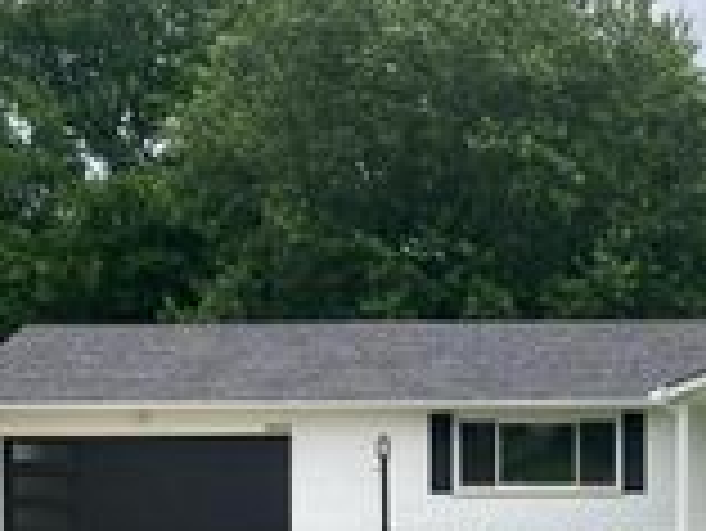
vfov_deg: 16.3
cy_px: 529
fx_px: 1817
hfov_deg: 21.6
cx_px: 616
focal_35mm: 89
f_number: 1.8
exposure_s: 1/1350
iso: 20
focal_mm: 3.99
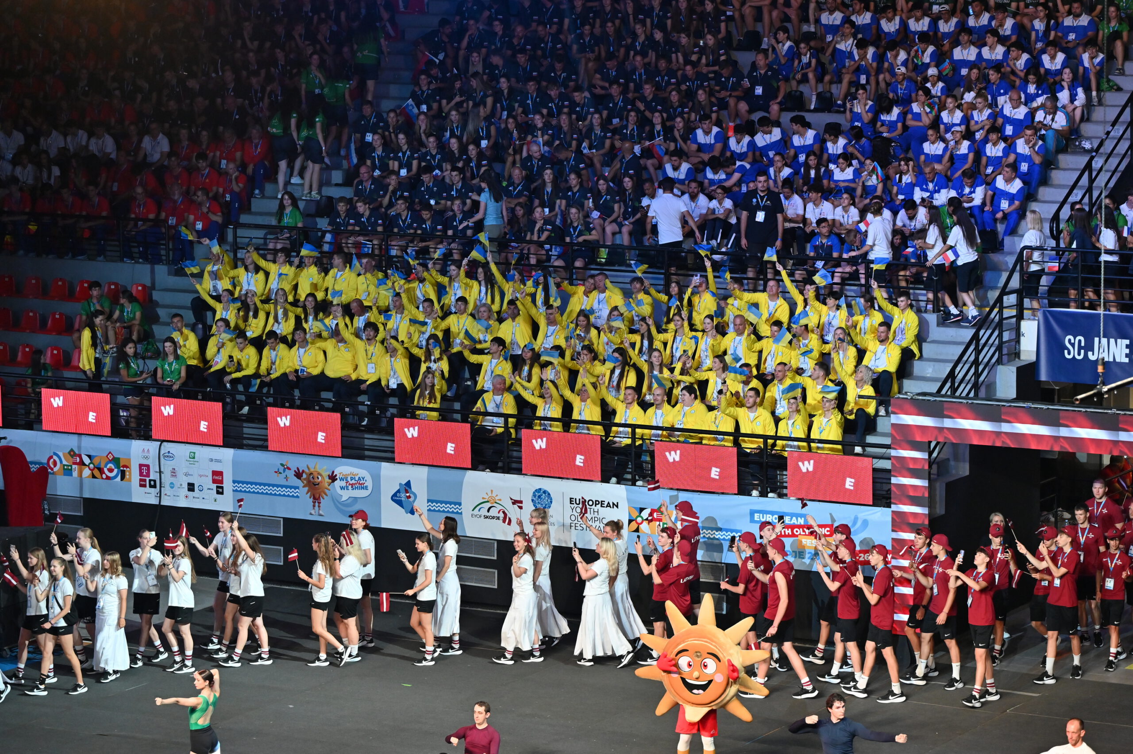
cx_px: 566
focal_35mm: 120
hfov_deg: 17.1
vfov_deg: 11.4
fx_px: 3774
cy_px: 377
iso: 3200
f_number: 3.5
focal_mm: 120
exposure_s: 1/400
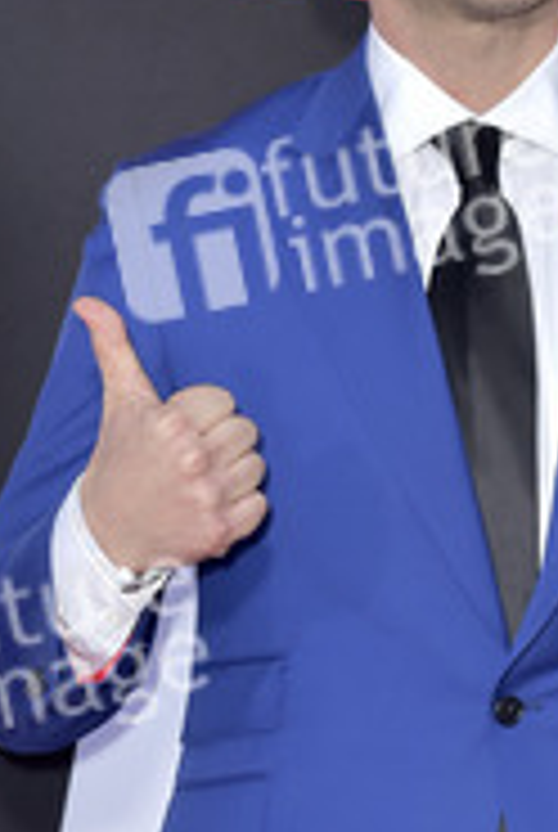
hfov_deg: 10.2
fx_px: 3104
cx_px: 470
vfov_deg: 15.3
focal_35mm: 134
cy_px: 441
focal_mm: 62
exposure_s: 1/250
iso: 320
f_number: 6.3
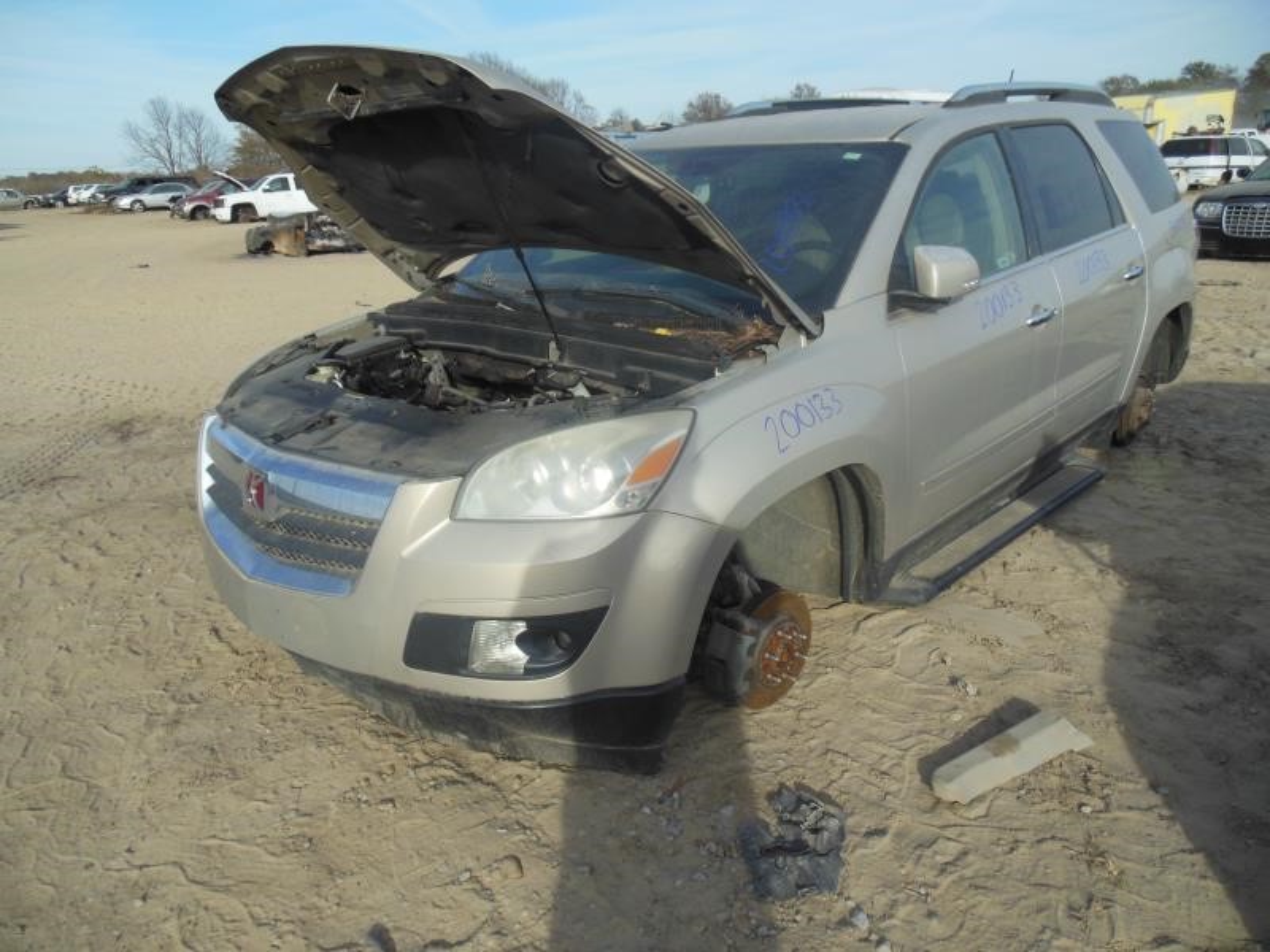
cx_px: 635
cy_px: 476
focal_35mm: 25
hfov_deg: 69.4
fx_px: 917
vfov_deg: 54.9
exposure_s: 1/1500
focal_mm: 4.5
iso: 125
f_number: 3.2
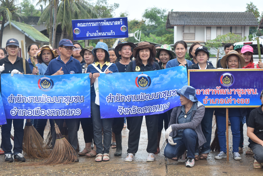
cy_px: 88
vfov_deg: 16.6
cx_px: 132
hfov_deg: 24.6
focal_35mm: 82
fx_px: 603
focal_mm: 55
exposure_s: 1/640
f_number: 5.6
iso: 800
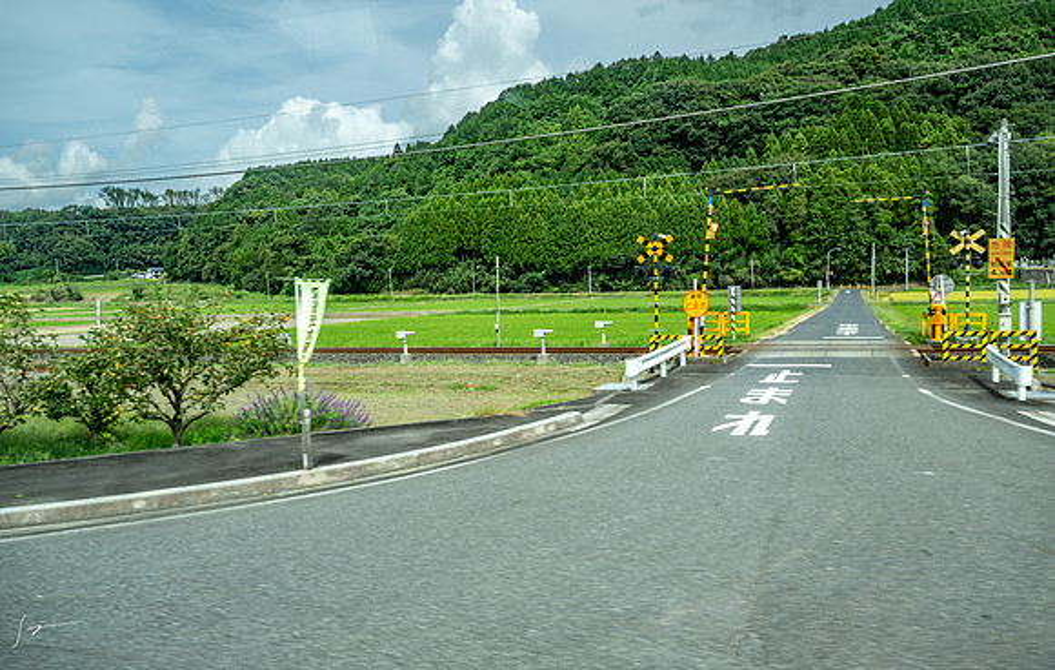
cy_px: 335
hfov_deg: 62.7
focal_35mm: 30
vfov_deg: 42.3
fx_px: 865
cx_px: 529
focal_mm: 28.5
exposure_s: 1/250
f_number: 5.6
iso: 90
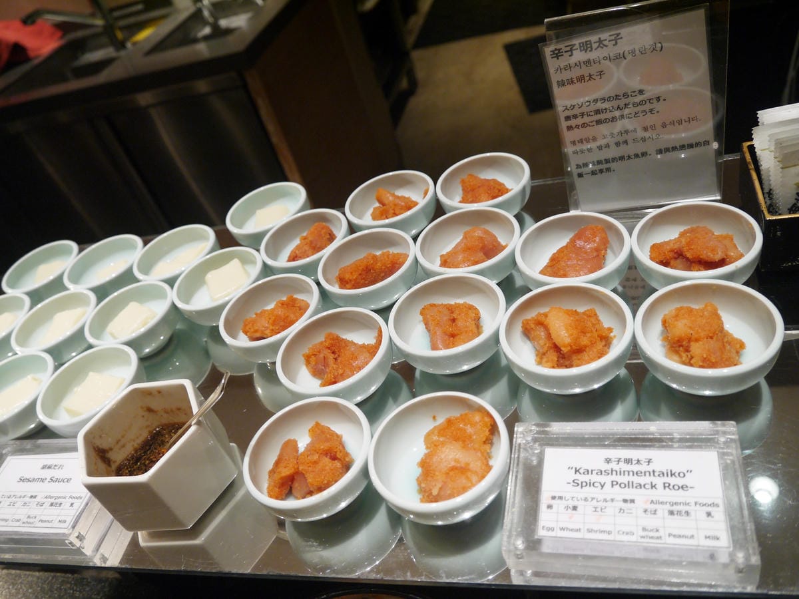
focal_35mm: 28
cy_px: 300
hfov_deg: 63.4
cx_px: 400
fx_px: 646
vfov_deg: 49.7
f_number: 3.5
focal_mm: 14
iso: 400
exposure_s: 1/60
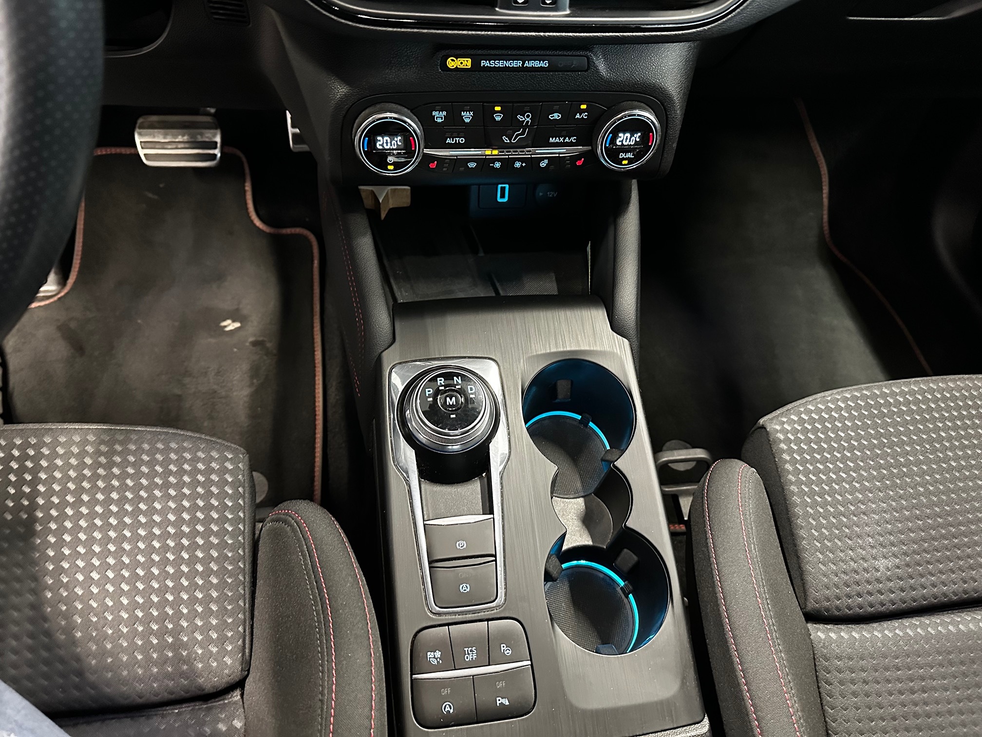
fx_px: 681
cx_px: 491
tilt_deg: -55.3
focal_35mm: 24
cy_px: 368
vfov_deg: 56.8
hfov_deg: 71.6
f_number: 1.78
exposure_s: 1/33
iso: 1000
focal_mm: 6.86
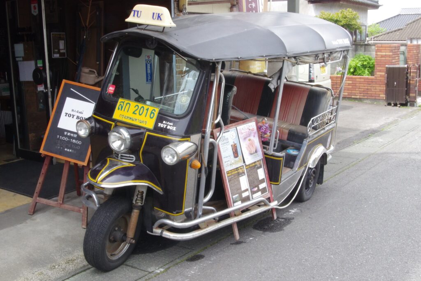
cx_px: 210
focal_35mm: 42
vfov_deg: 31.9
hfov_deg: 46.4
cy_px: 140
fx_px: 491
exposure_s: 1/50
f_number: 32
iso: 1600
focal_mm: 28
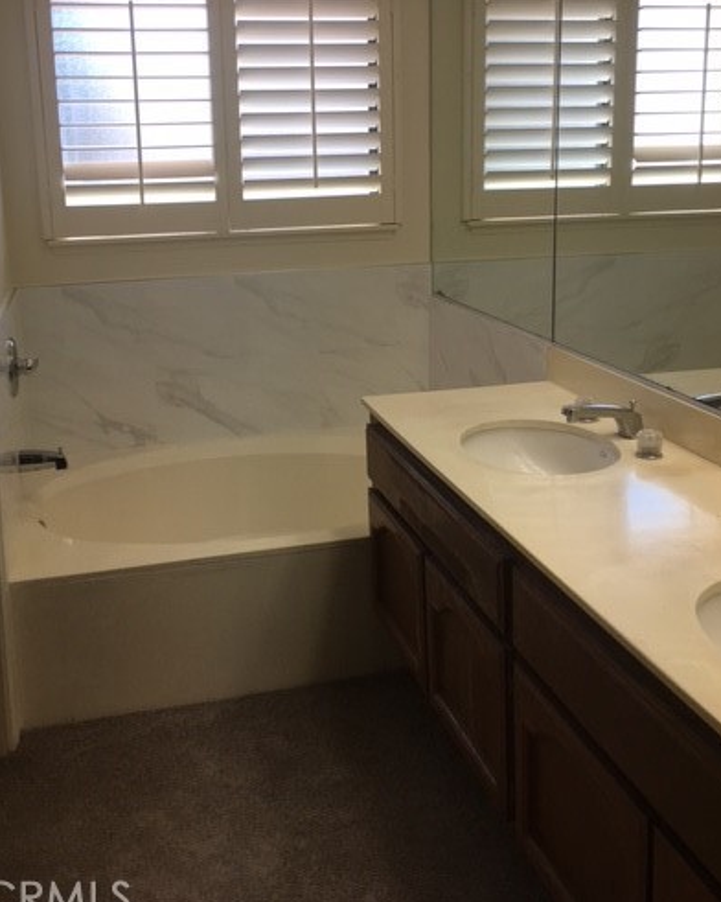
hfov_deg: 40.1
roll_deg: +0.4
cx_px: 320
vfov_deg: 48.6
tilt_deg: -11.3
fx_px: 987
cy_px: 335
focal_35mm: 37
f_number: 2.2
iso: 32
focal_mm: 4.15
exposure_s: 1/100
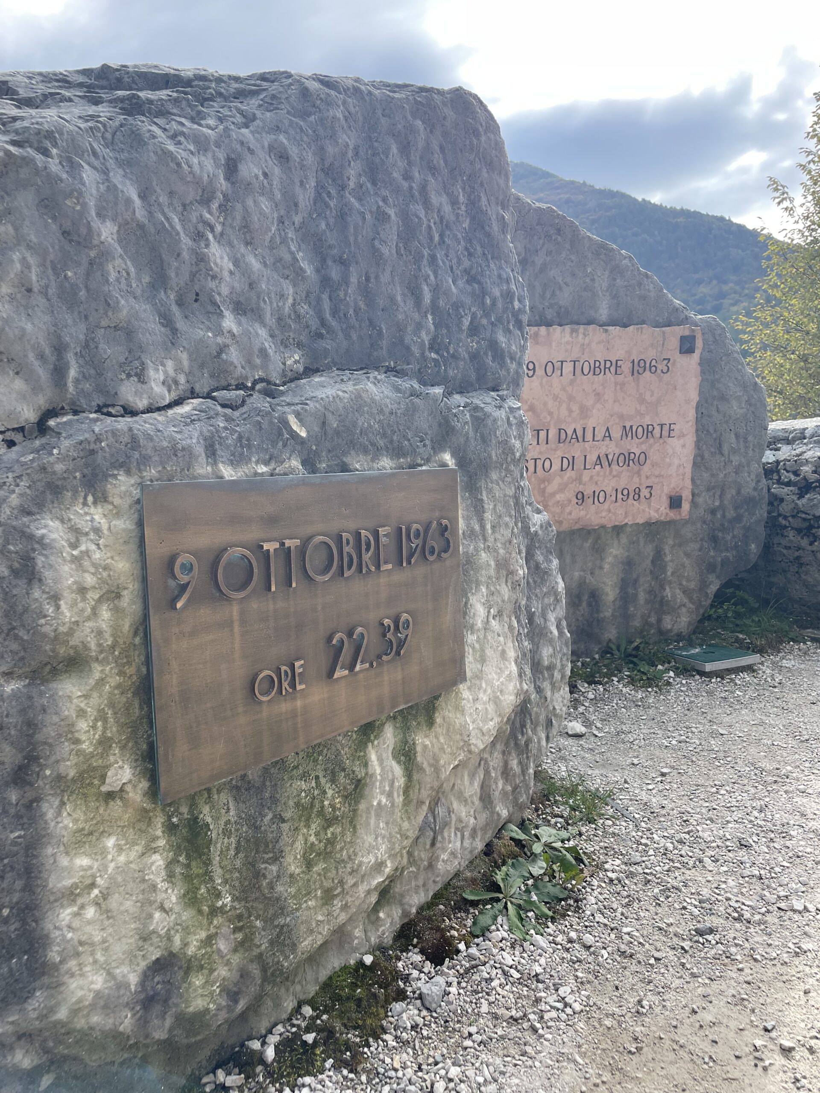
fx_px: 821
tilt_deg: -4.0
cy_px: 546
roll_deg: +2.8
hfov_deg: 53.1
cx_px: 410
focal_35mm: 26
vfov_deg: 67.3
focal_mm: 4.2
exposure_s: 1/882
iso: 32
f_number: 1.6
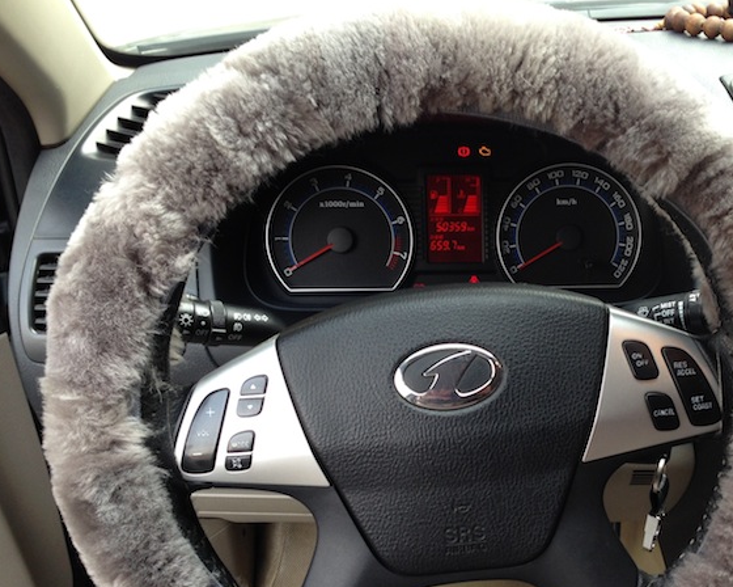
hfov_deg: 39.9
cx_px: 482
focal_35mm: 46
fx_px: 998
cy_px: 385
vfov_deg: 32.5
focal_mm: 4.12
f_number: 2.4
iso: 64
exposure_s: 1/40
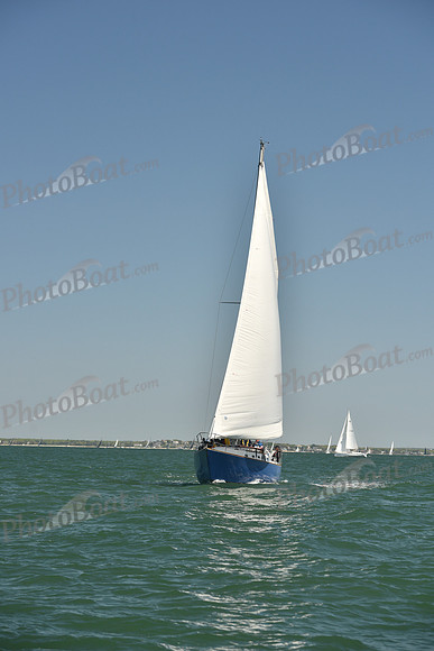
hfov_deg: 13.4
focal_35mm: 102
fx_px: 1843
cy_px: 326
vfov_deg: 20.0
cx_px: 217
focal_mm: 102
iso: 250
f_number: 5.6
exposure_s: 1/800
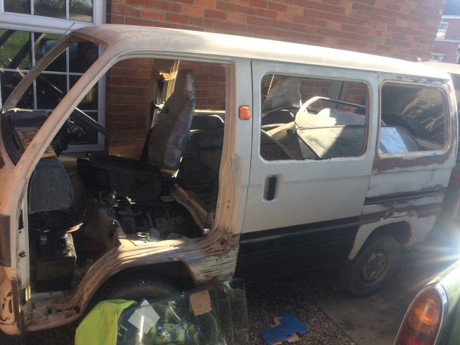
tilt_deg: -19.9
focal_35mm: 29
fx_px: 385
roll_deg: -6.8
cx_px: 230
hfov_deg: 61.7
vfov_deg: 48.2
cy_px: 172
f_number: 2.2
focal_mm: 4.15
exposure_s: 1/348
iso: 32
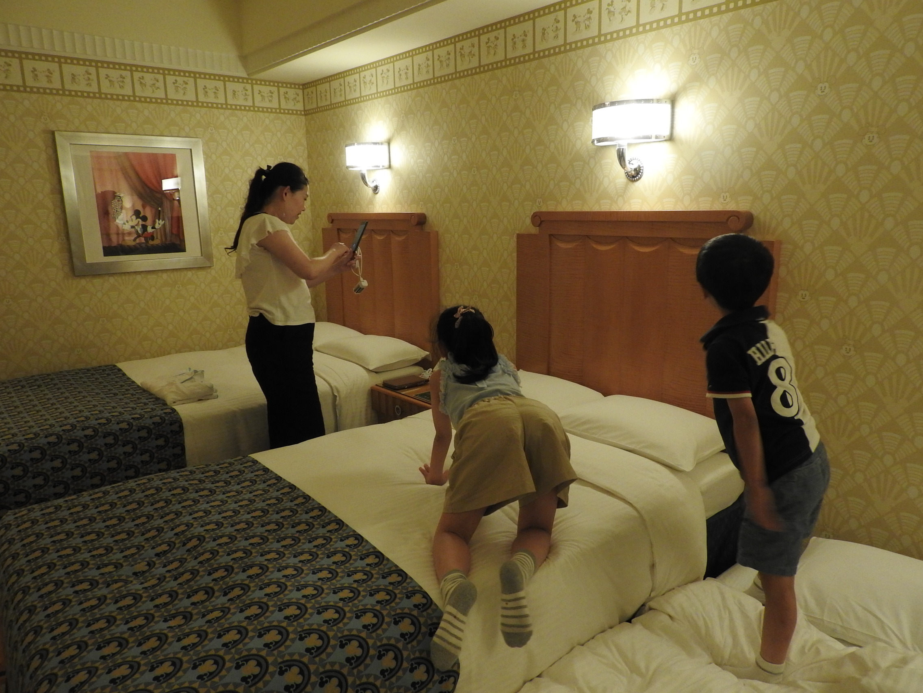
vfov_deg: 56.8
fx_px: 640
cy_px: 346
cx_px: 462
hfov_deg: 71.6
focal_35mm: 24
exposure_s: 1/30
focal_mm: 4.3
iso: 400
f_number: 3.3
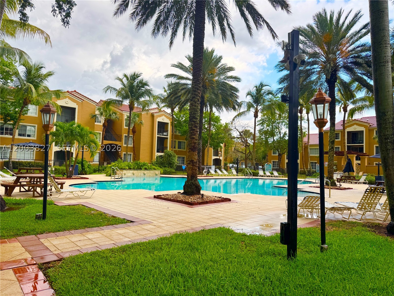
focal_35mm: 24
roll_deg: -2.3
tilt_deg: +2.4
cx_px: 197
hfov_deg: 71.6
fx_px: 273
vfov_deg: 56.8
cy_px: 148
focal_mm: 6.76
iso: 80
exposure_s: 1/792
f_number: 1.78
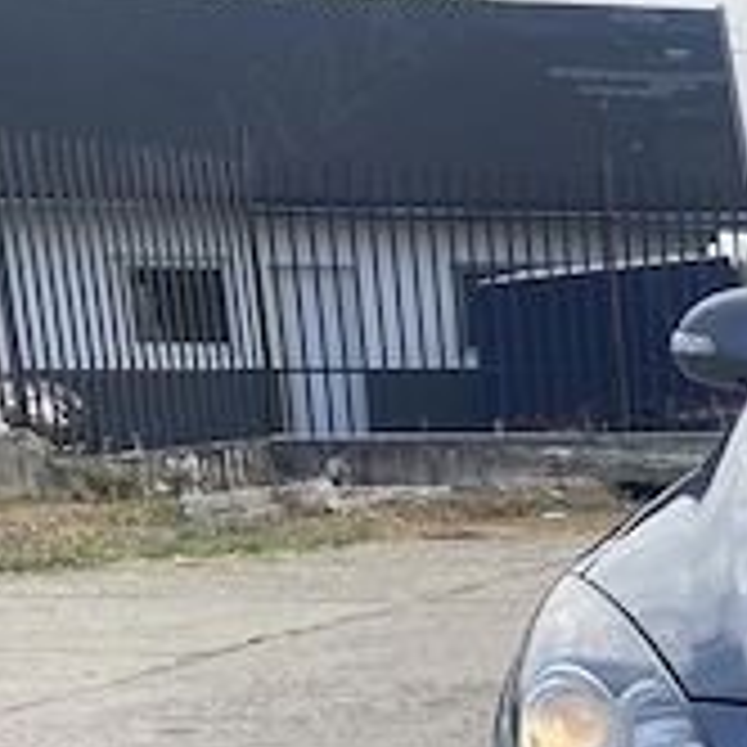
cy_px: 850
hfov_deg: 17.8
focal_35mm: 83
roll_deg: -1.0
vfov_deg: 19.8
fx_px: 2026
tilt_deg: -16.2
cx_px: 1238
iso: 32
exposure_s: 1/1653
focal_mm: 4.25
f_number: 1.8
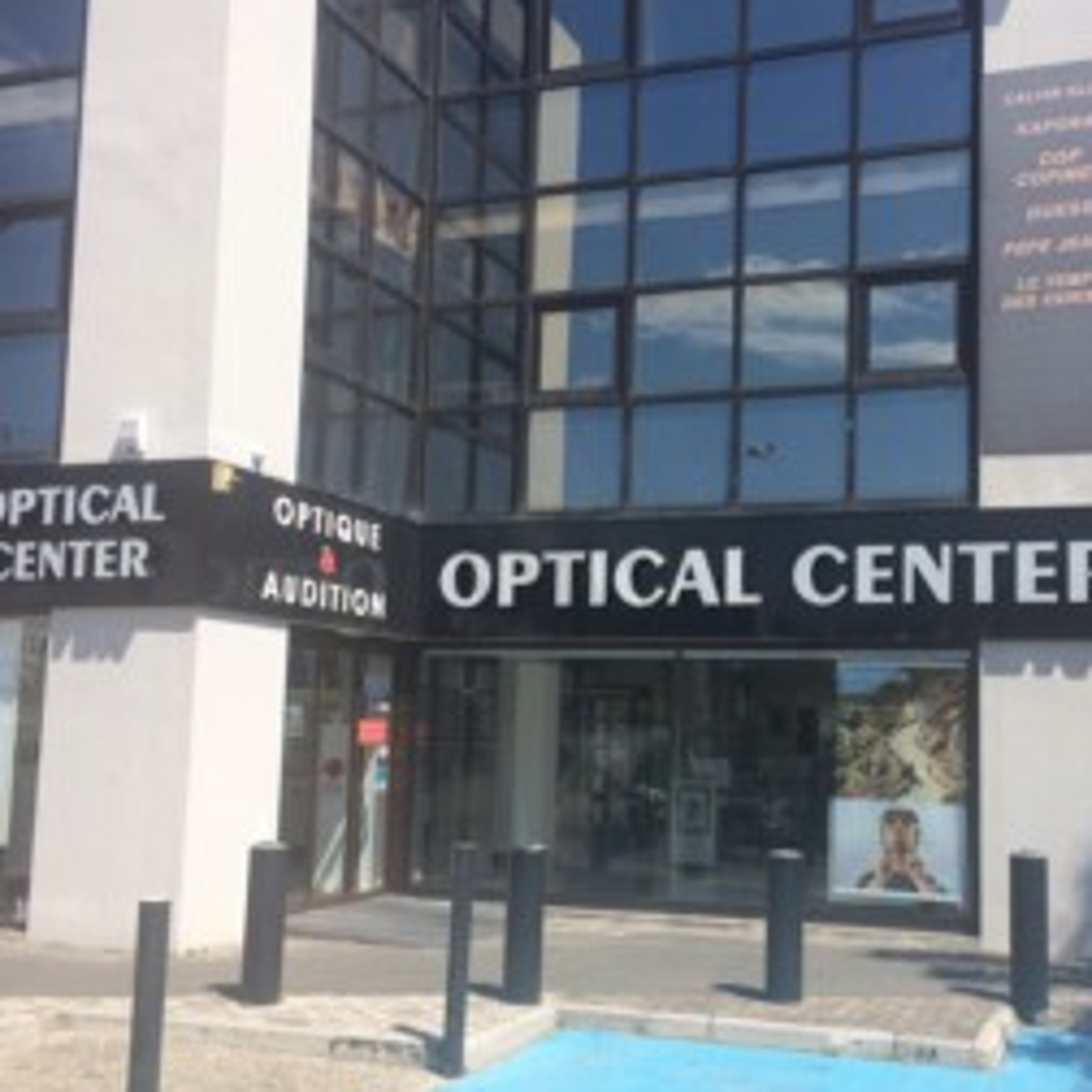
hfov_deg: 40.8
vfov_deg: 40.9
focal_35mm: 41
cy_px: 592
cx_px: 637
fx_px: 1463
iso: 40
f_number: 2.2
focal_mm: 4.12
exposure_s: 1/2160
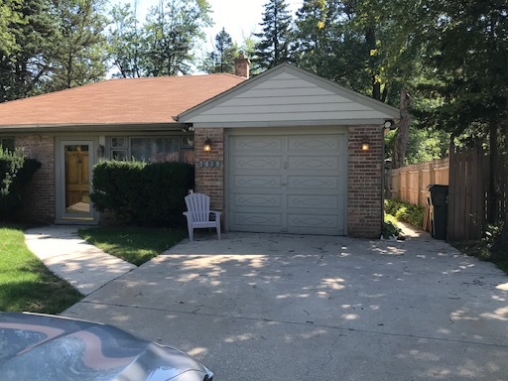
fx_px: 514
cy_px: 206
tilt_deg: -5.3
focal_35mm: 35
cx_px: 221
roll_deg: -0.8
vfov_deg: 40.7
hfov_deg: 52.5
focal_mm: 3.99
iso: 20
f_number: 1.8
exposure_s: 1/754
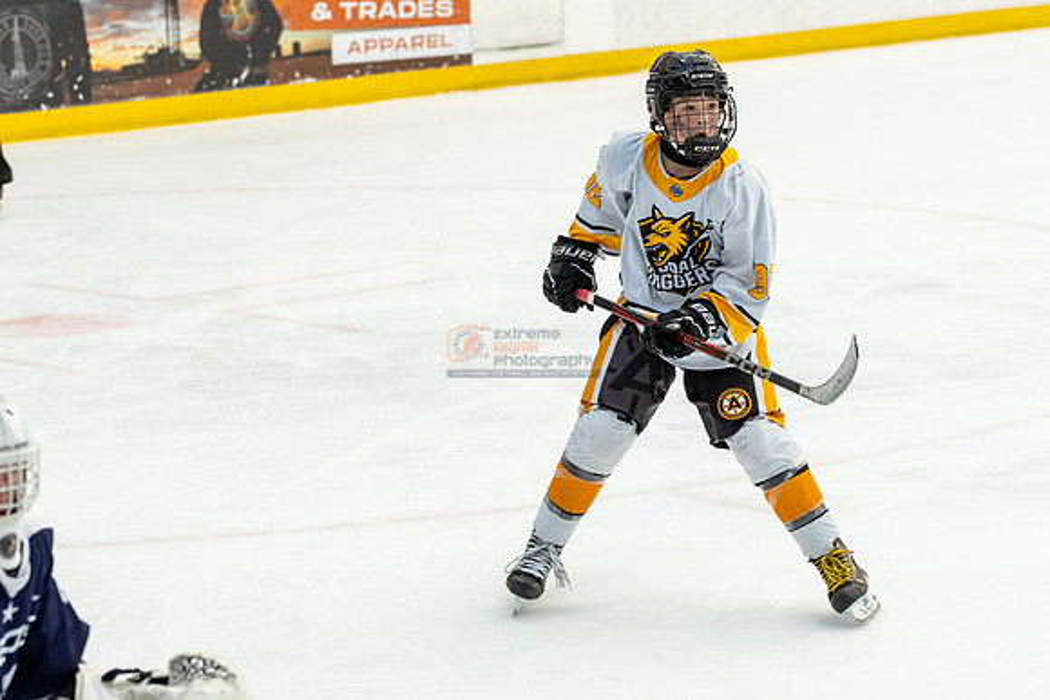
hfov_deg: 14.3
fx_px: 4197
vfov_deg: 9.5
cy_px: 346
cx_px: 485
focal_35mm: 144
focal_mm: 85
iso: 800
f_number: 3.5
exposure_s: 1/640
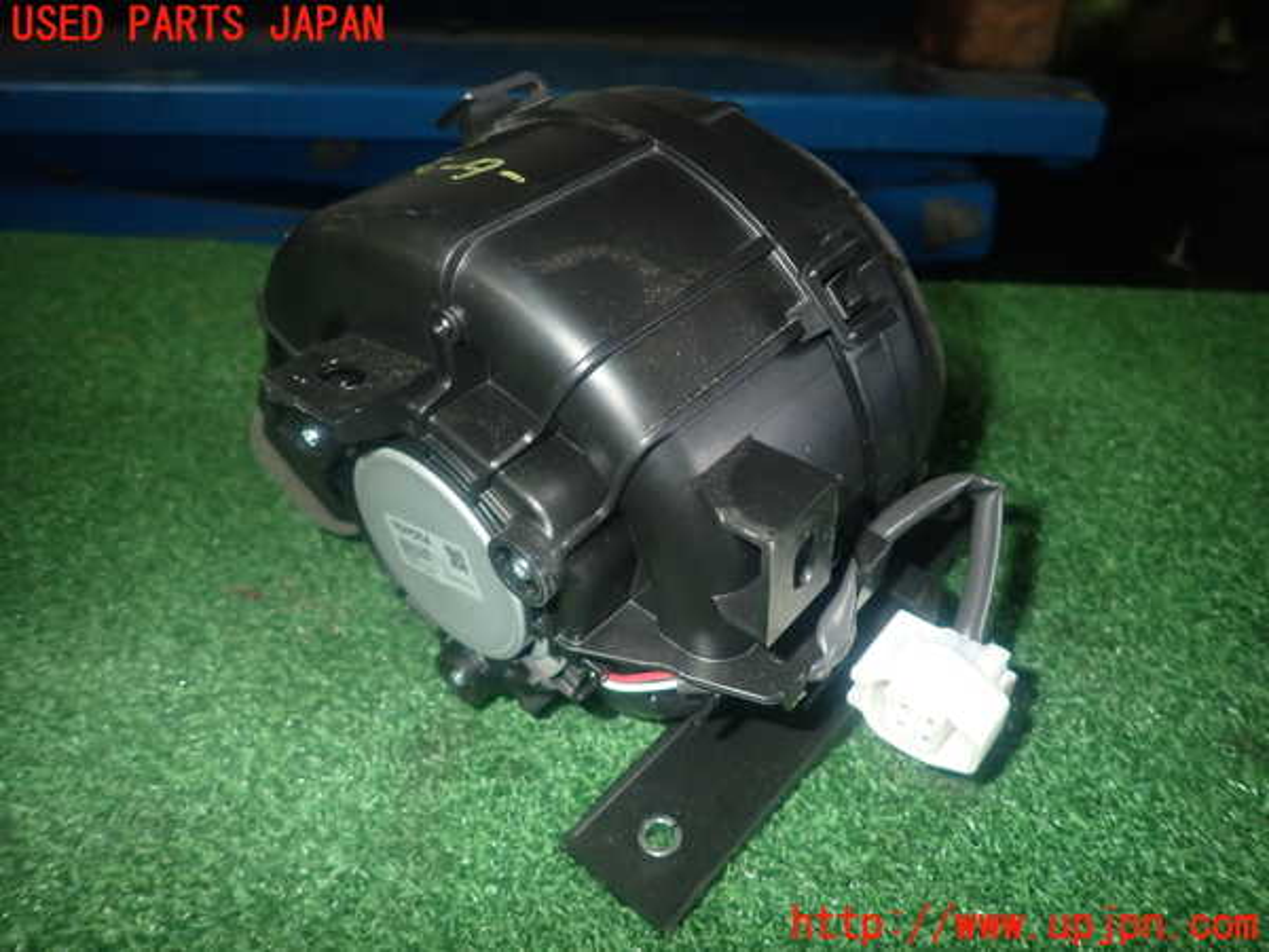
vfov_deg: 54.9
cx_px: 634
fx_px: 916
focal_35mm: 25
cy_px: 476
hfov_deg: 69.4
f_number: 5.6
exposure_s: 1/30
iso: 400
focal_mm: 4.5
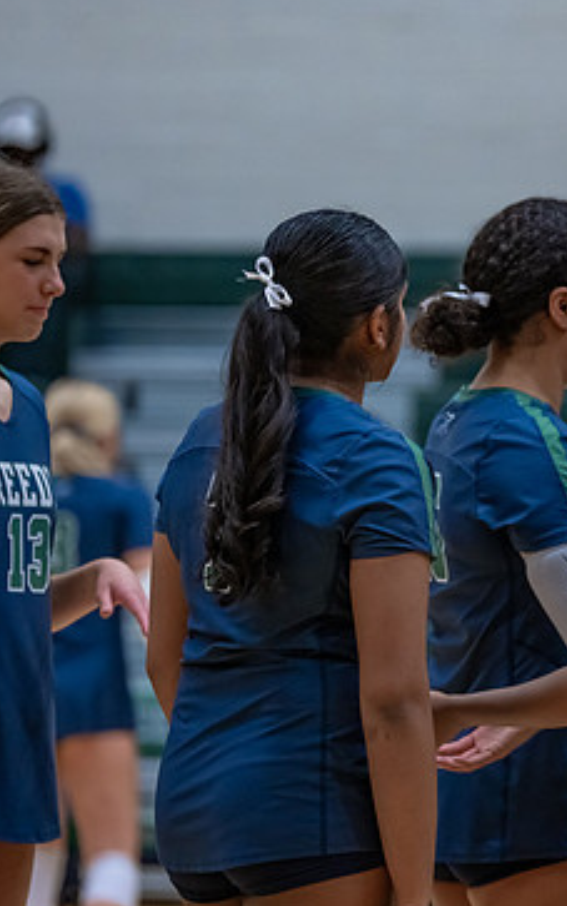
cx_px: 565
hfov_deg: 5.1
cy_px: 457
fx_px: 6302
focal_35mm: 255
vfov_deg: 8.2
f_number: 2.8
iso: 2500
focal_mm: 146
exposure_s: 1/500
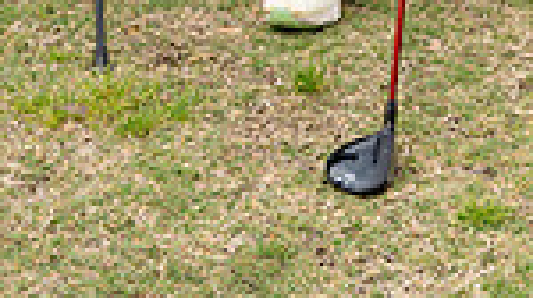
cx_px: 462
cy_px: -482
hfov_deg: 19.7
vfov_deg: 9.6
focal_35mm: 107
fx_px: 1511
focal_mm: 34
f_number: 4.5
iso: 160
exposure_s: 1/250
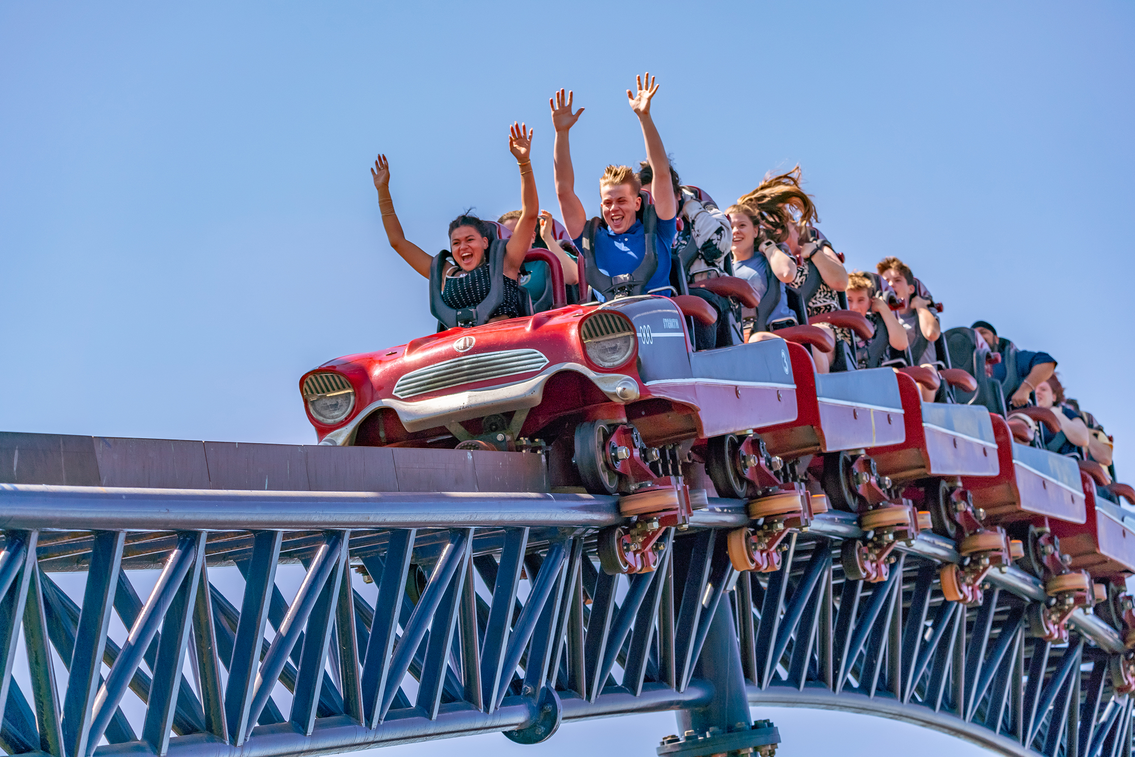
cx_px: 568
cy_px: 378
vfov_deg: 9.2
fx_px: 4730
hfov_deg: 13.7
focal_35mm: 150
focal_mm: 150
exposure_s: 1/1250
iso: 100
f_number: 5.6
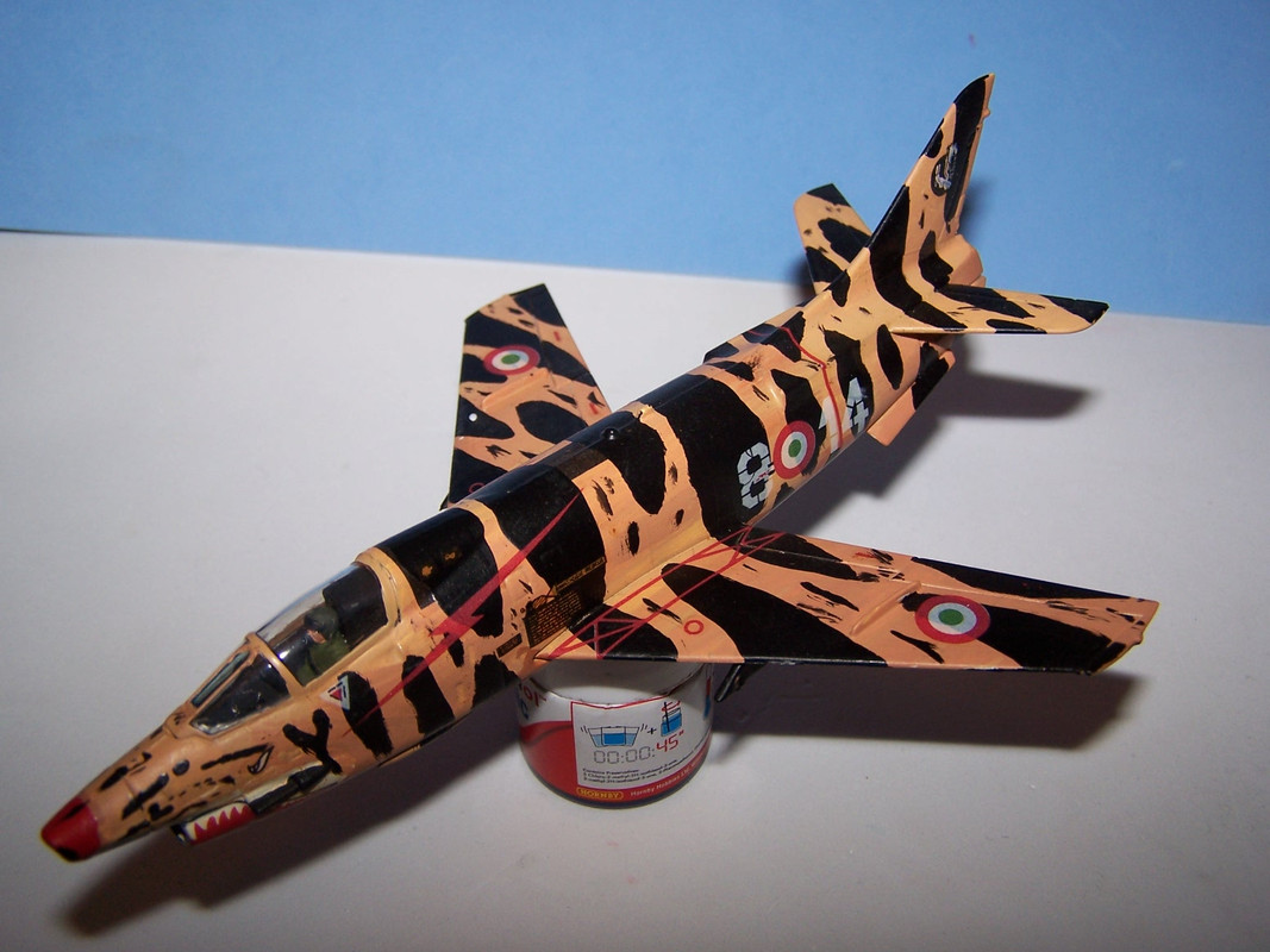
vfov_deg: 37.7
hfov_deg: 49.0
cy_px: 476
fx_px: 1394
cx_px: 635
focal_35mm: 38
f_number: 2.8
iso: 80
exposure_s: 1/60
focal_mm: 6.3
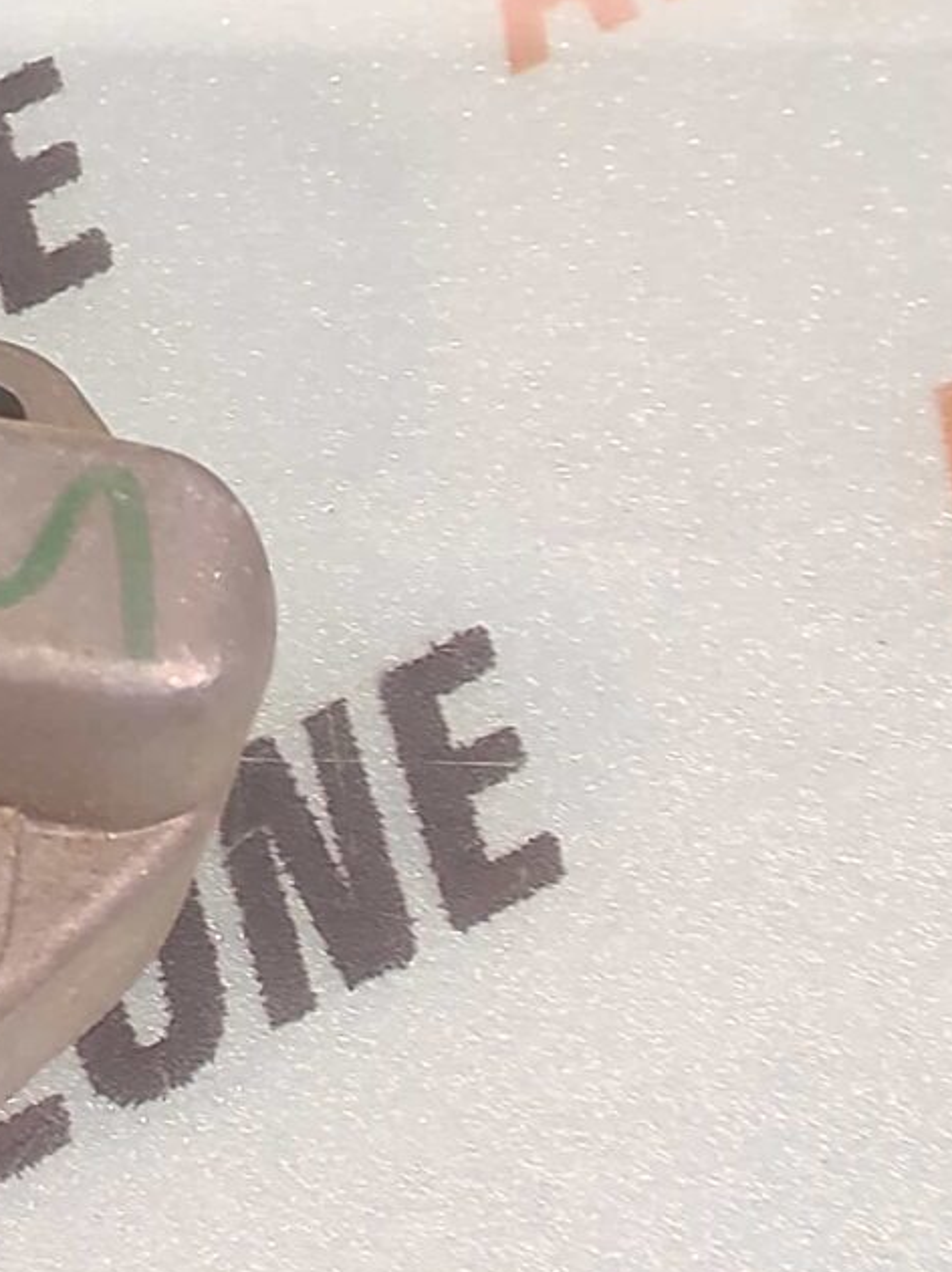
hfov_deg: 17.8
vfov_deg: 28.2
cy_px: 558
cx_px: -678
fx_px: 2534
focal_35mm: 69
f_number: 1.79
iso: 235
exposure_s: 1/33
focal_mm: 4.74
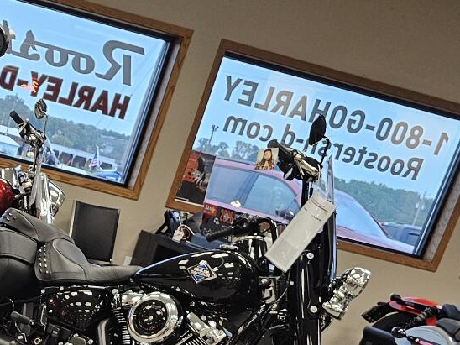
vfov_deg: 16.3
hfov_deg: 20.5
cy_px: 495
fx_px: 1116
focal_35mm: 84
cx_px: -192
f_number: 1.7
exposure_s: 1/120
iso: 250
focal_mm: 6.3
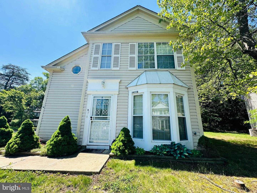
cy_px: 96
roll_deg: -0.8
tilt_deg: +14.6
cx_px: 128
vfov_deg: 85.7
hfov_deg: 102.1
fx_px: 104
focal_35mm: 14
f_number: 2.2
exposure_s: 1/812
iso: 40
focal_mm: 2.22
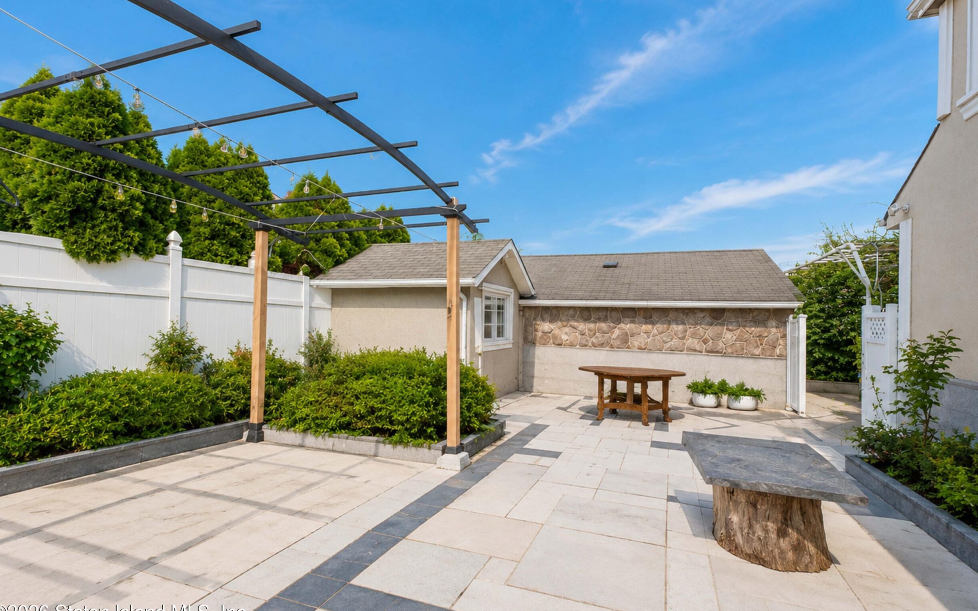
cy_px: 302
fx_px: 426
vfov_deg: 71.3
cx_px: 503
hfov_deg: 97.8
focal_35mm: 16
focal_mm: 10
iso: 160
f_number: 8
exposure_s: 1/100
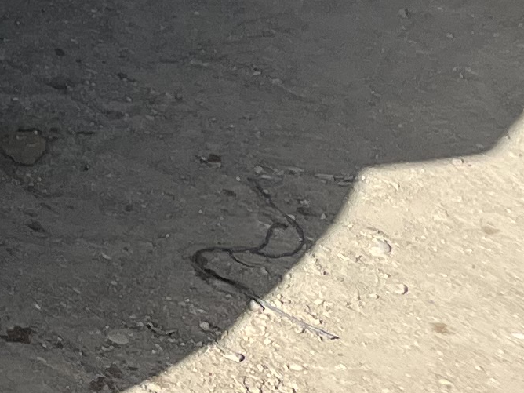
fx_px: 2377
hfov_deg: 9.8
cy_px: -647
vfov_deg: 8.4
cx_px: -1021
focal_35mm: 157
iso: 50
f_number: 1.6
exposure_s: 1/4016
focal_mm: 5.1
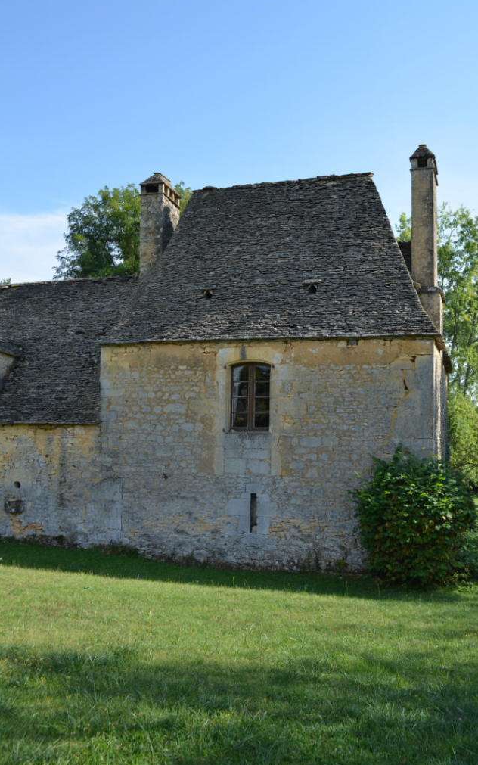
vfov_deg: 56.7
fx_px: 709
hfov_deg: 37.3
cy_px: 381
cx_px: 254
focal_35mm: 34
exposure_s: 1/250
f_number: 8
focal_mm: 22
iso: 180
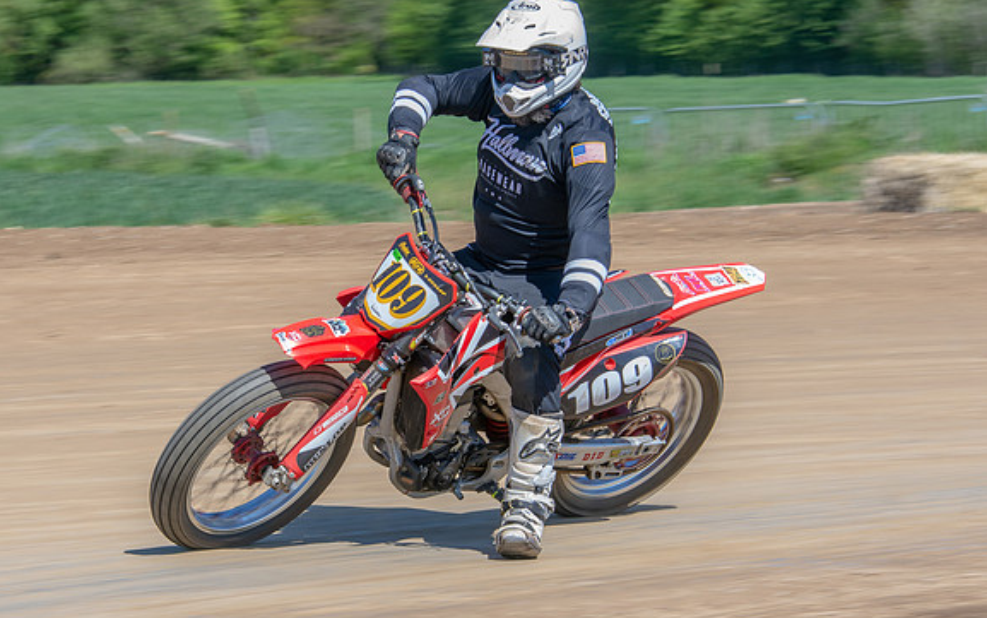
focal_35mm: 218
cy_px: 334
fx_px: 5866
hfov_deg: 9.6
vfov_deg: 6.0
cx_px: 371
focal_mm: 105
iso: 200
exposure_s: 1/160
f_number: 8
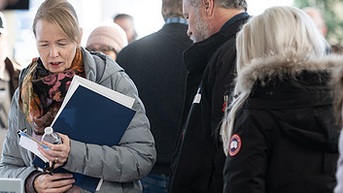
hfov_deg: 7.6
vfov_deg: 4.3
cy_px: 24
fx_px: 2584
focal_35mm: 284
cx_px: 168
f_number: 2.8
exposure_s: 1/320
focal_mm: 120
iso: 250
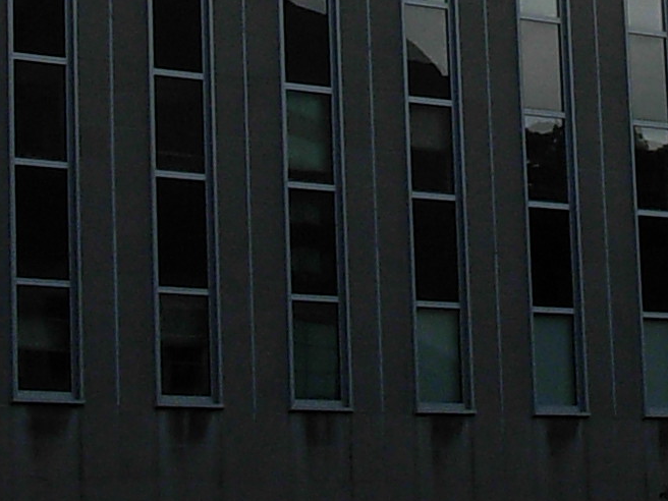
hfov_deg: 11.1
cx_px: 504
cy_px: -286
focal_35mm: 178
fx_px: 3435
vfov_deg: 8.1
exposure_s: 1/627
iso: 79
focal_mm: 6.3
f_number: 4.9
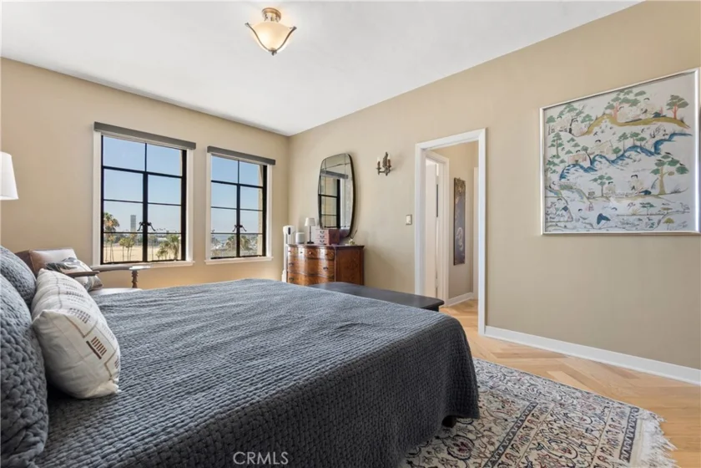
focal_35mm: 15
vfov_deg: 77.3
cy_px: 234
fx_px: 292
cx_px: 350
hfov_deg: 100.4
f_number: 8
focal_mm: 10
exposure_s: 1/8
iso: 400
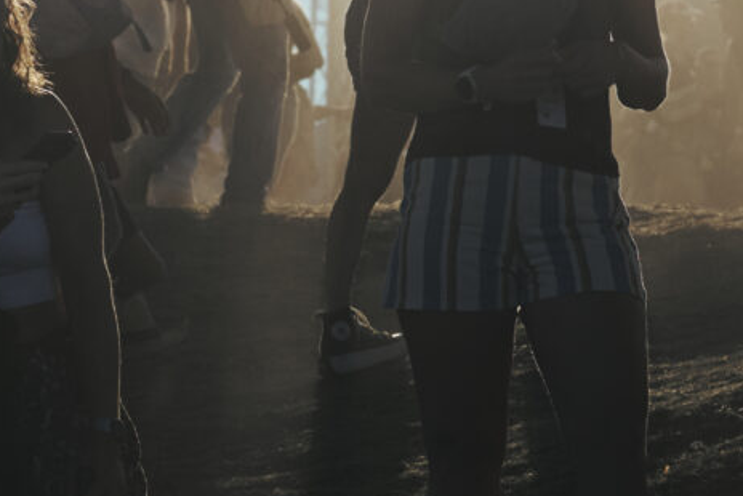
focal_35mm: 306
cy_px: -133
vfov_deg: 4.5
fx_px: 6319
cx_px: -50
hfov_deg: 6.7
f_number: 6.3
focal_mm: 74
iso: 100
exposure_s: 1/1250
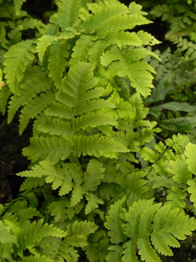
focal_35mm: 337
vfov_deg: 5.9
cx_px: 98
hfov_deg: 4.4
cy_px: 131
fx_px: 2544
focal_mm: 59.9
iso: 160
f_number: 5
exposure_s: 1/40
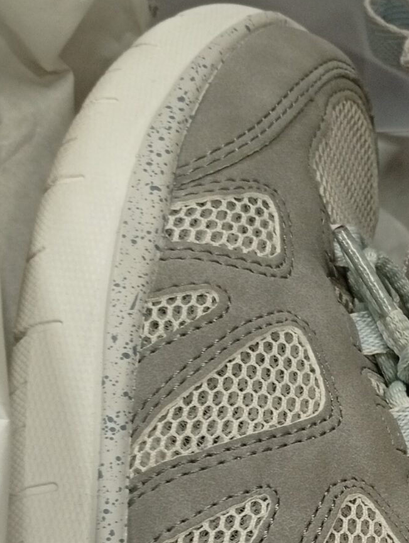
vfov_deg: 23.6
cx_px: 484
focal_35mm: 80
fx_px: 1257
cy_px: 505
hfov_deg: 17.7
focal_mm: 3.98
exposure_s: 1/20
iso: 711
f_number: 1.8
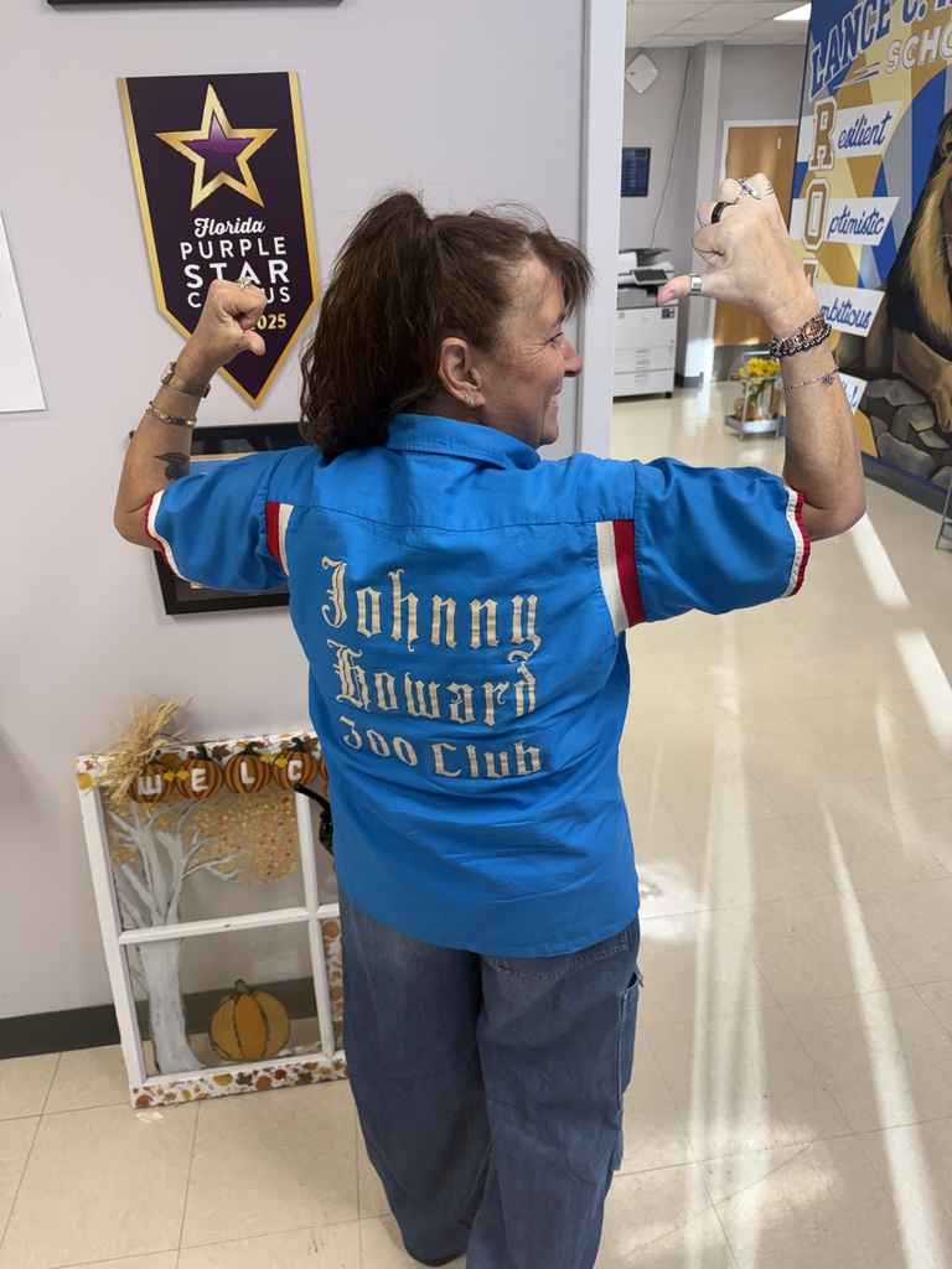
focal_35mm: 24
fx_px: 880
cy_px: 634
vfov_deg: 71.6
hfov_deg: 56.8
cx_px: 476
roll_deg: +2.4
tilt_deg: -22.9
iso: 160
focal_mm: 6.76
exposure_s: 1/120
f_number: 1.78
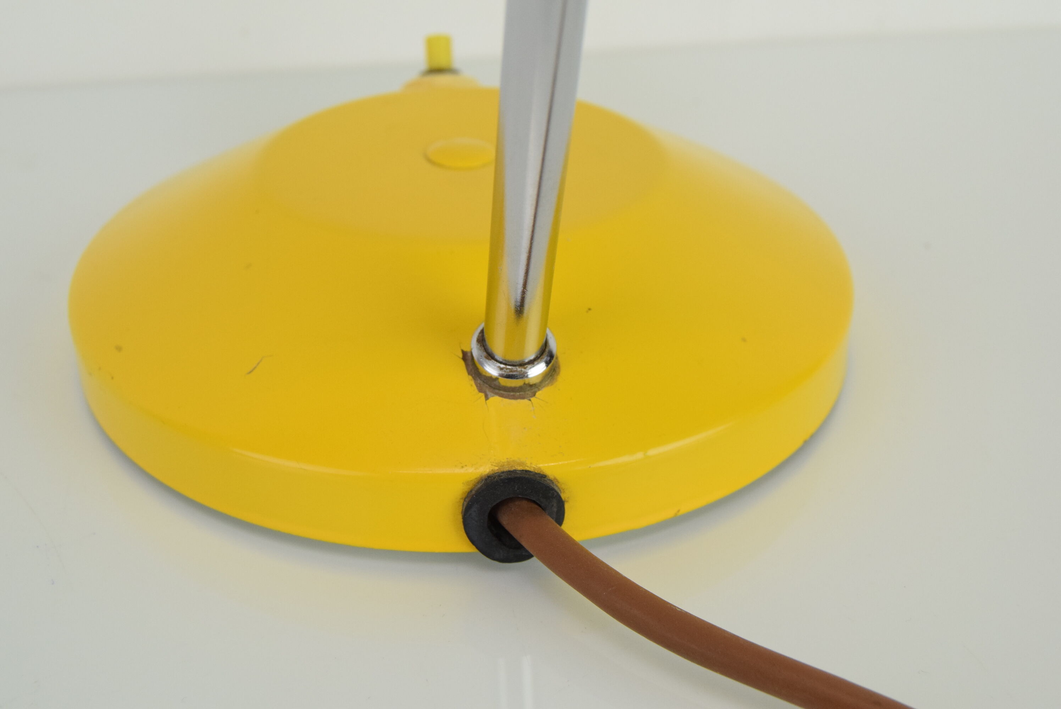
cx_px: 530
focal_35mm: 45
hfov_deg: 43.6
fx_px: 1327
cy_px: 354
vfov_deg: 29.9
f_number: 8
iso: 1600
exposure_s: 1/400
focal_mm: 30
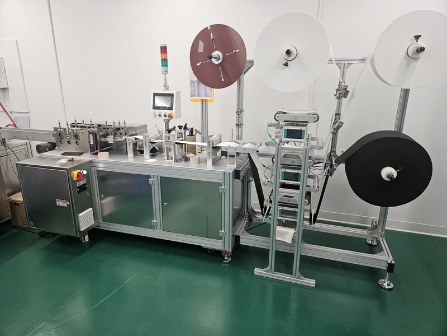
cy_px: 168
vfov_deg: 58.9
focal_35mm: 23
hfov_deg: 73.9
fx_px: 297
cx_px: 224
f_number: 1.8
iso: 160
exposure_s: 1/180
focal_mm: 5.4
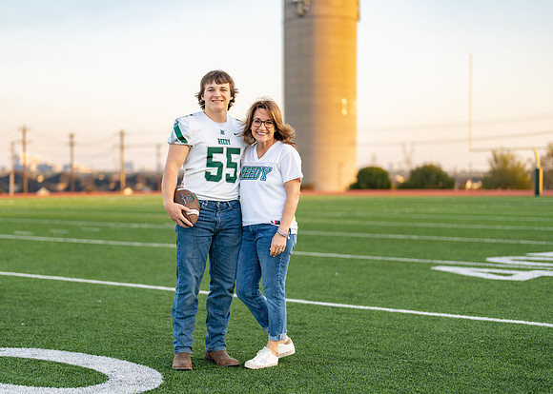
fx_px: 969
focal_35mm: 62
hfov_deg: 31.8
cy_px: 224
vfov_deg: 23.0
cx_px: 235
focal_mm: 50
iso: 100
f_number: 1.2
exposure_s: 1/800
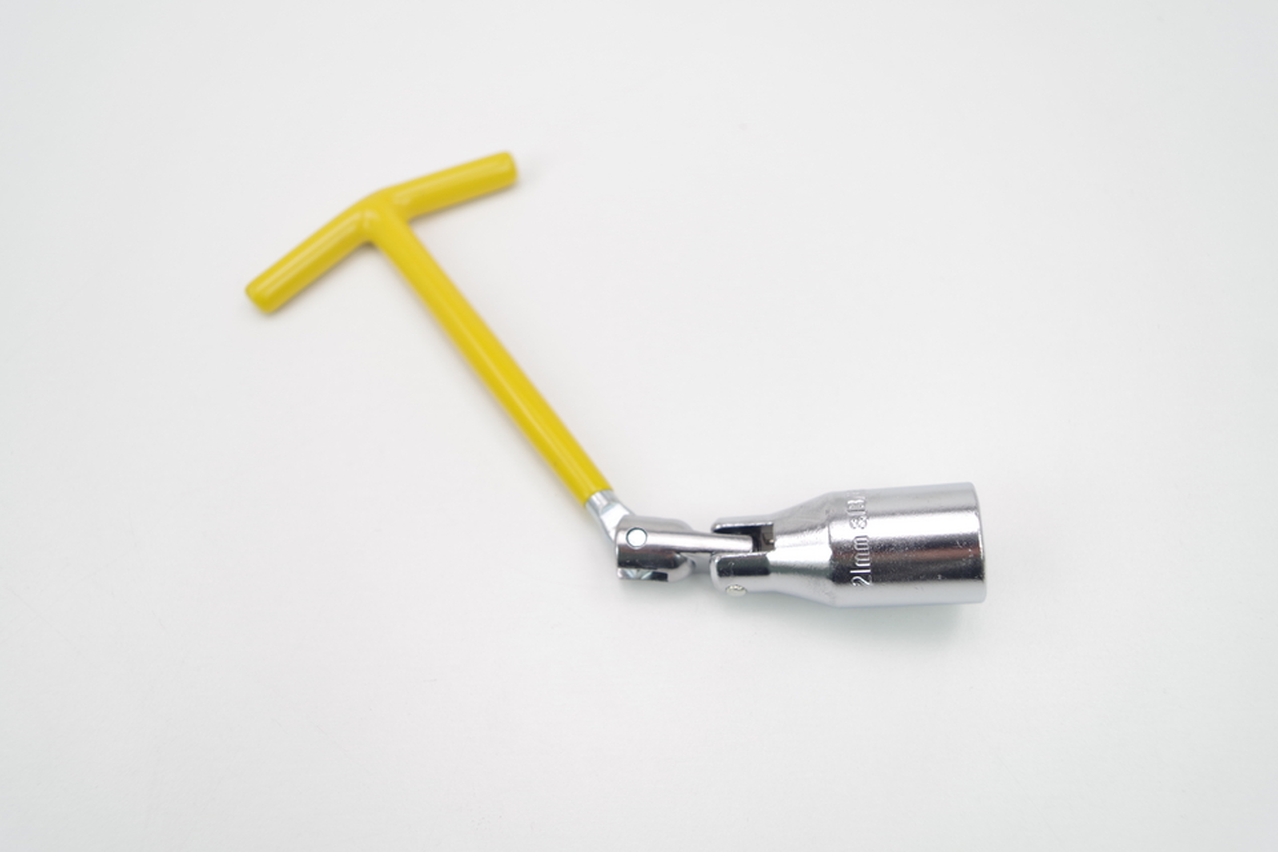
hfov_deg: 67.4
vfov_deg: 47.9
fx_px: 958
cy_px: 426
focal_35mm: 27
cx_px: 639
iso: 100
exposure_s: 1/60
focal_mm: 18
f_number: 5
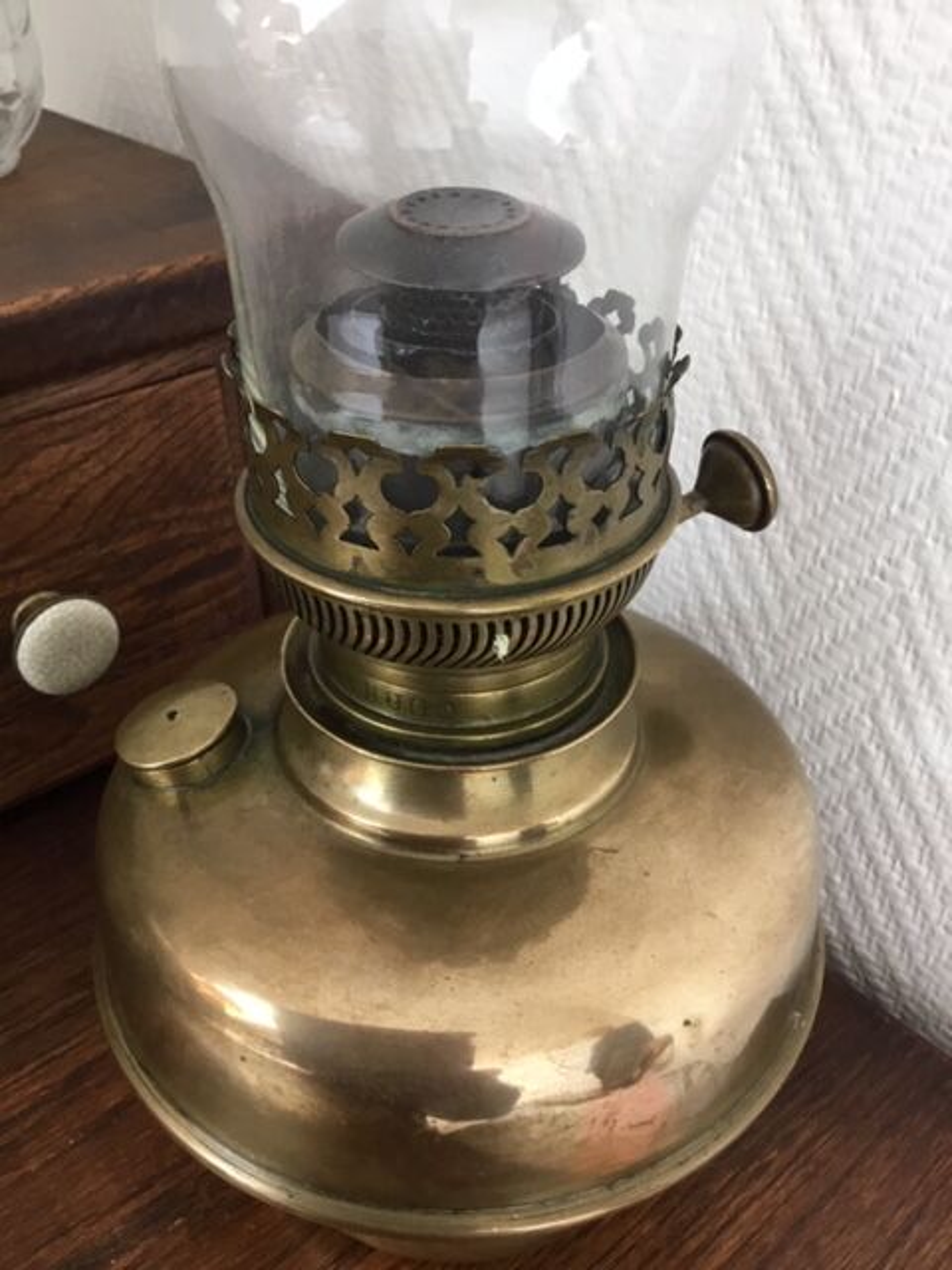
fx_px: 1137
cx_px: 476
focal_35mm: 31
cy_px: 635
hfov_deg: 45.4
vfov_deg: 58.4
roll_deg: +1.3
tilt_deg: -36.9
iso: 100
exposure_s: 1/33
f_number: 2.4
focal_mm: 3.3
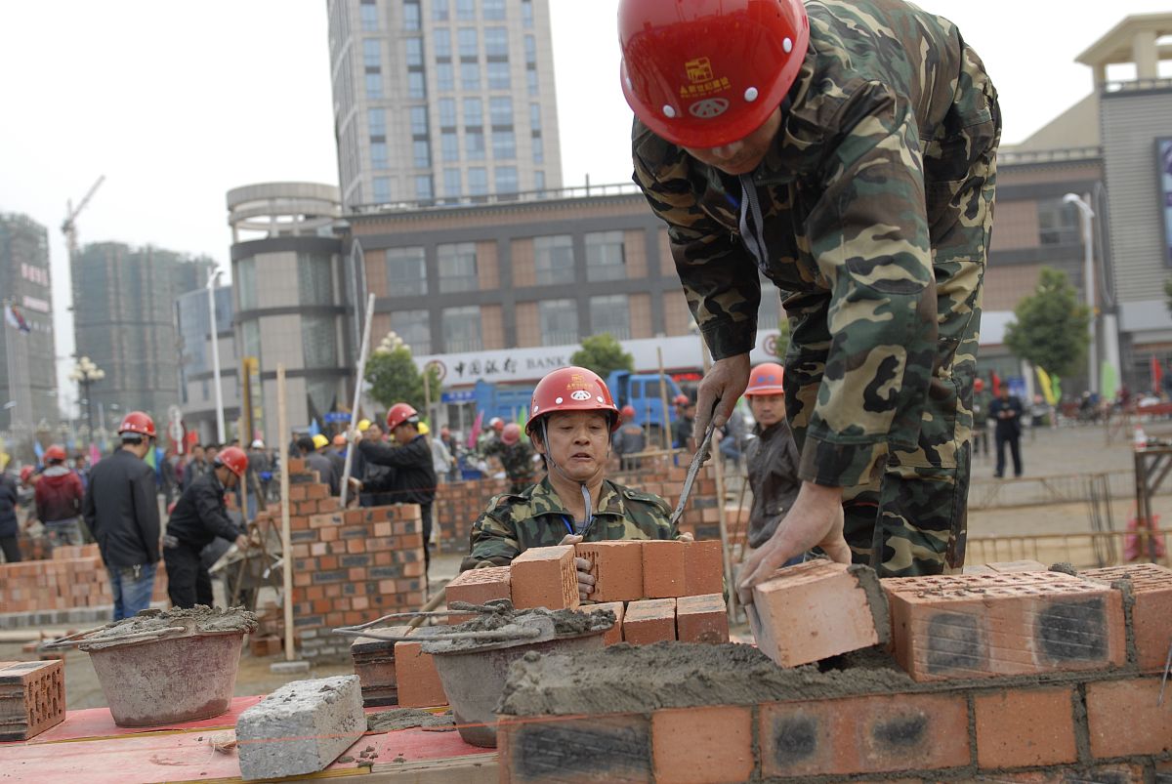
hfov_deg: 44.9
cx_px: 586
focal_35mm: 44
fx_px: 1418
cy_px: 392
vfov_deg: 30.9
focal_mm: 29
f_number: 3.2
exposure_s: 1/1250
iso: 200
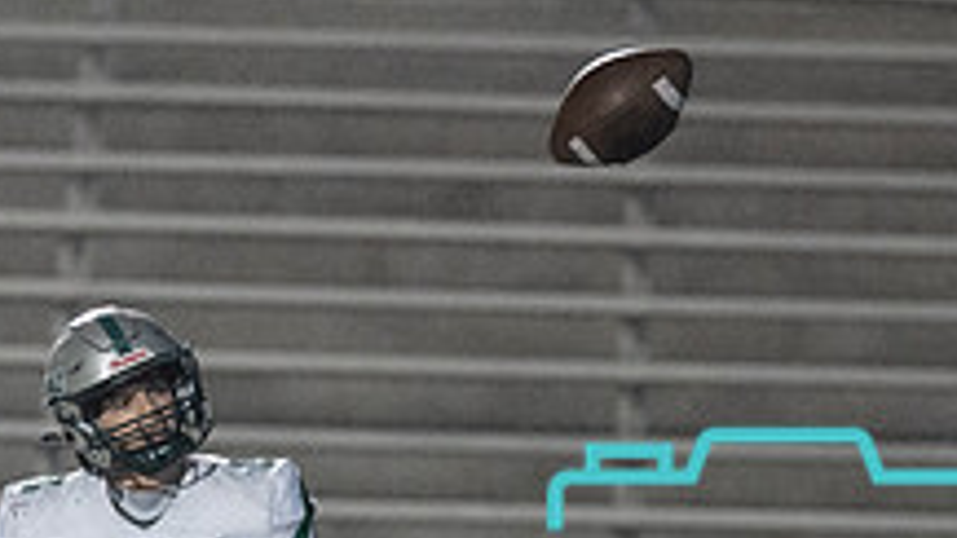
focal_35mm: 790
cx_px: 245
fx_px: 20044
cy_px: 781
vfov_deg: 1.5
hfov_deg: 2.7
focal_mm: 200
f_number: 2.8
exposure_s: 1/1250
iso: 3200
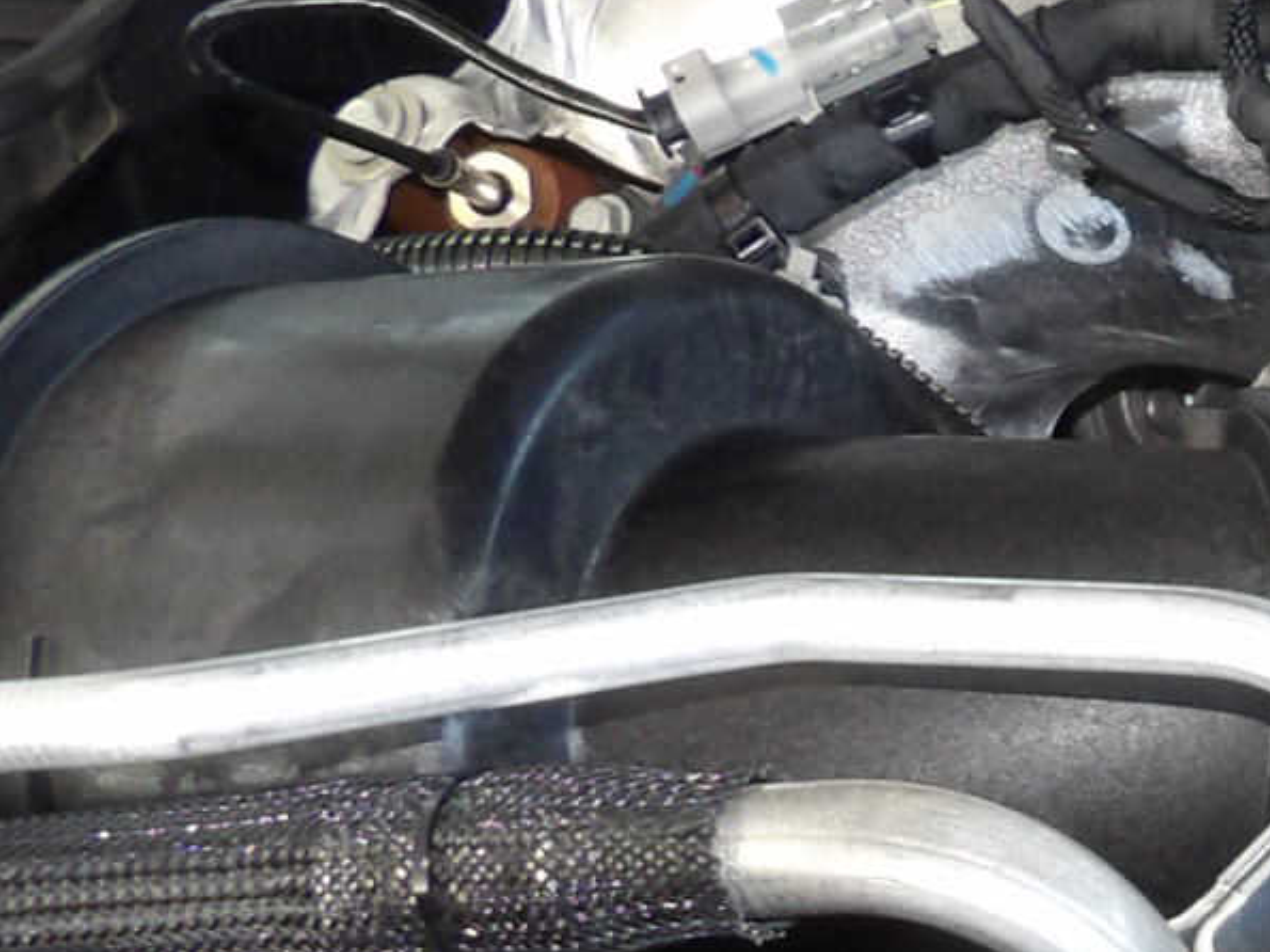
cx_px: 2218
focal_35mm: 122
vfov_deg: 12.1
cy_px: 768
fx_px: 4475
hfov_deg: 14.4
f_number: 3.4
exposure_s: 1/33
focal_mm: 5
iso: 200
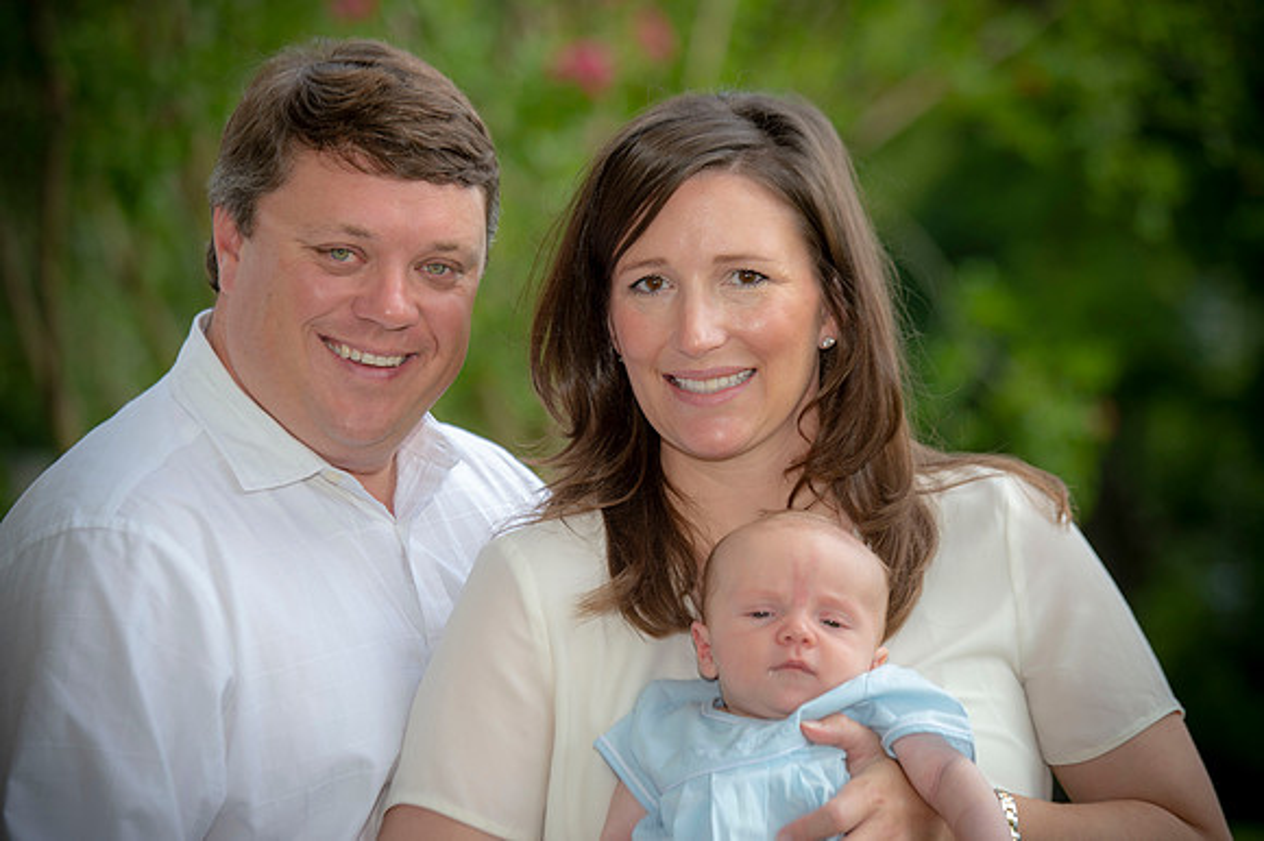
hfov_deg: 14.7
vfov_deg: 9.8
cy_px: 420
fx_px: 4913
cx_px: 632
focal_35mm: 140
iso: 100
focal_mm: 140
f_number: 4
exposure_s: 1/160
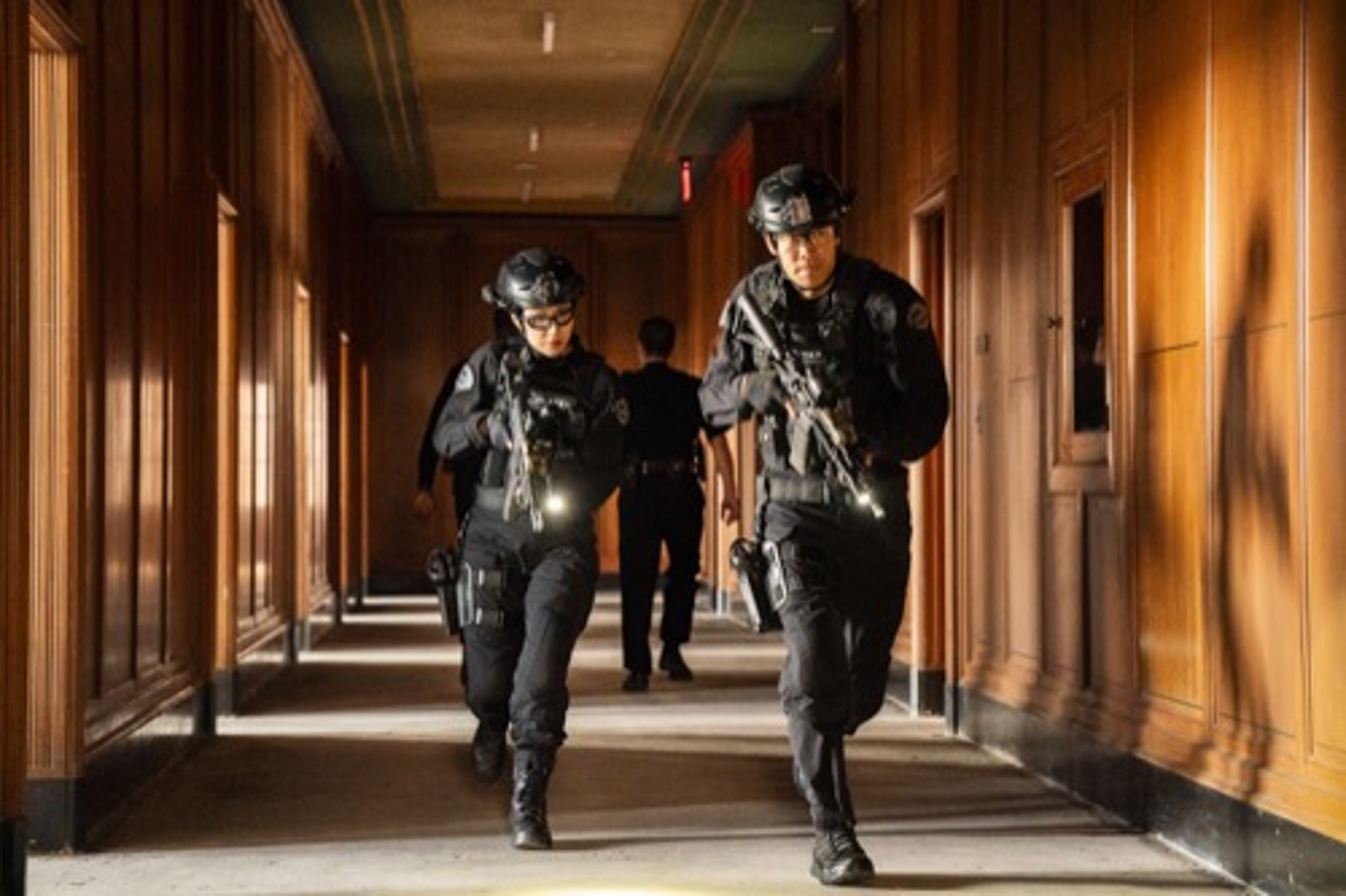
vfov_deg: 19.4
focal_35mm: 70
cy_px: 448
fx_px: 2616
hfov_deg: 28.9
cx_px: 673
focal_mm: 70
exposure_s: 1/320
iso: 12800
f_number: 4
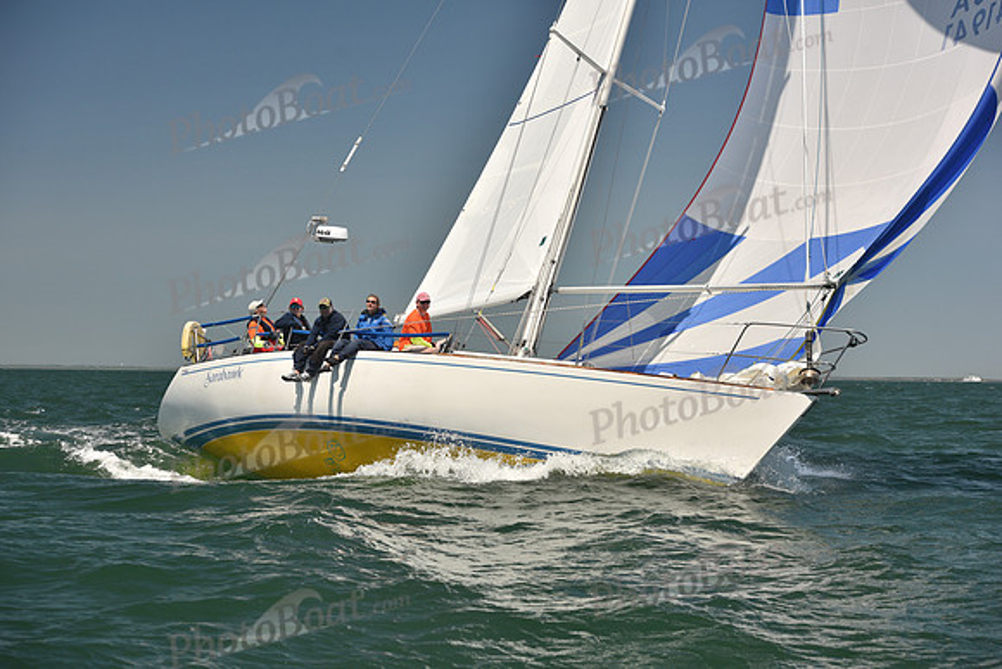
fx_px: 1949
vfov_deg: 19.5
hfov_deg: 28.8
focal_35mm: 70
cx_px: 501
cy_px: 334
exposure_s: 1/800
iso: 250
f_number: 5.6
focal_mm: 70
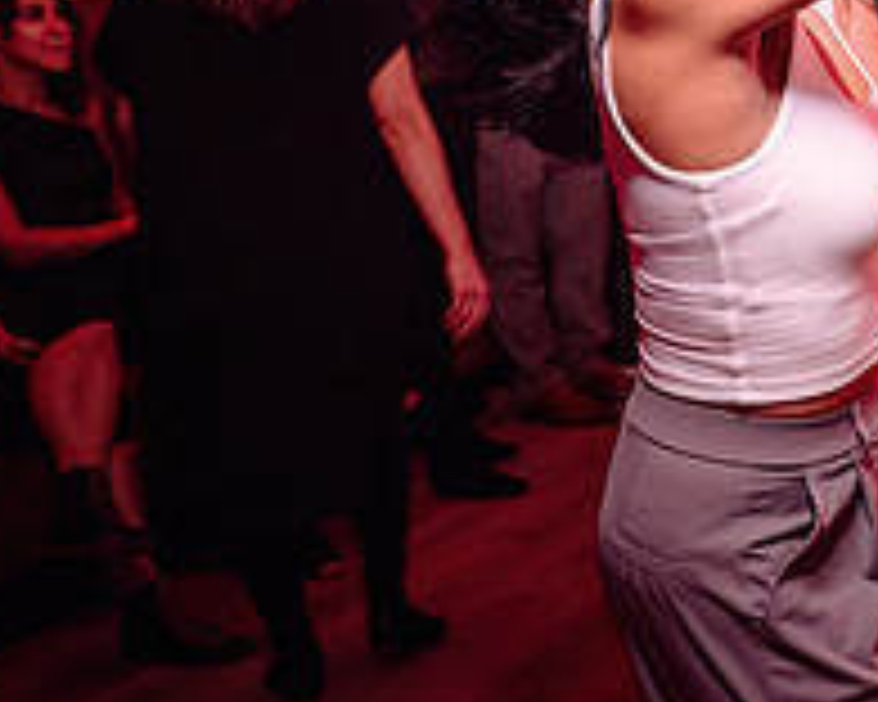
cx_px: 1284
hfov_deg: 22.0
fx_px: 1897
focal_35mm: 73
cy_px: 185
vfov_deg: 20.8
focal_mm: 24
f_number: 3.2
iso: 800
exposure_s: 1/50
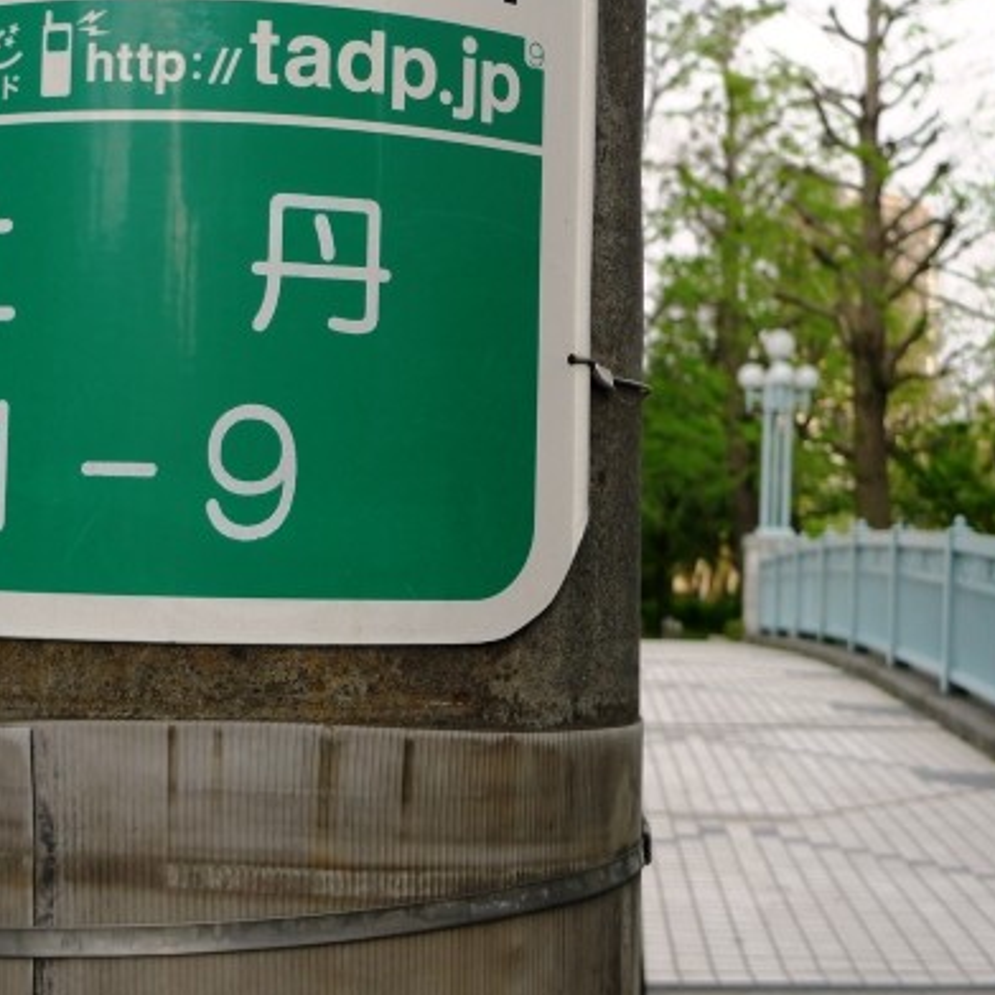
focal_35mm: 53
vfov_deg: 32.2
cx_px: 528
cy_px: 501
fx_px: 1724
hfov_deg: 32.2
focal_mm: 9.3
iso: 80
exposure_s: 1/320
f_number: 2.8
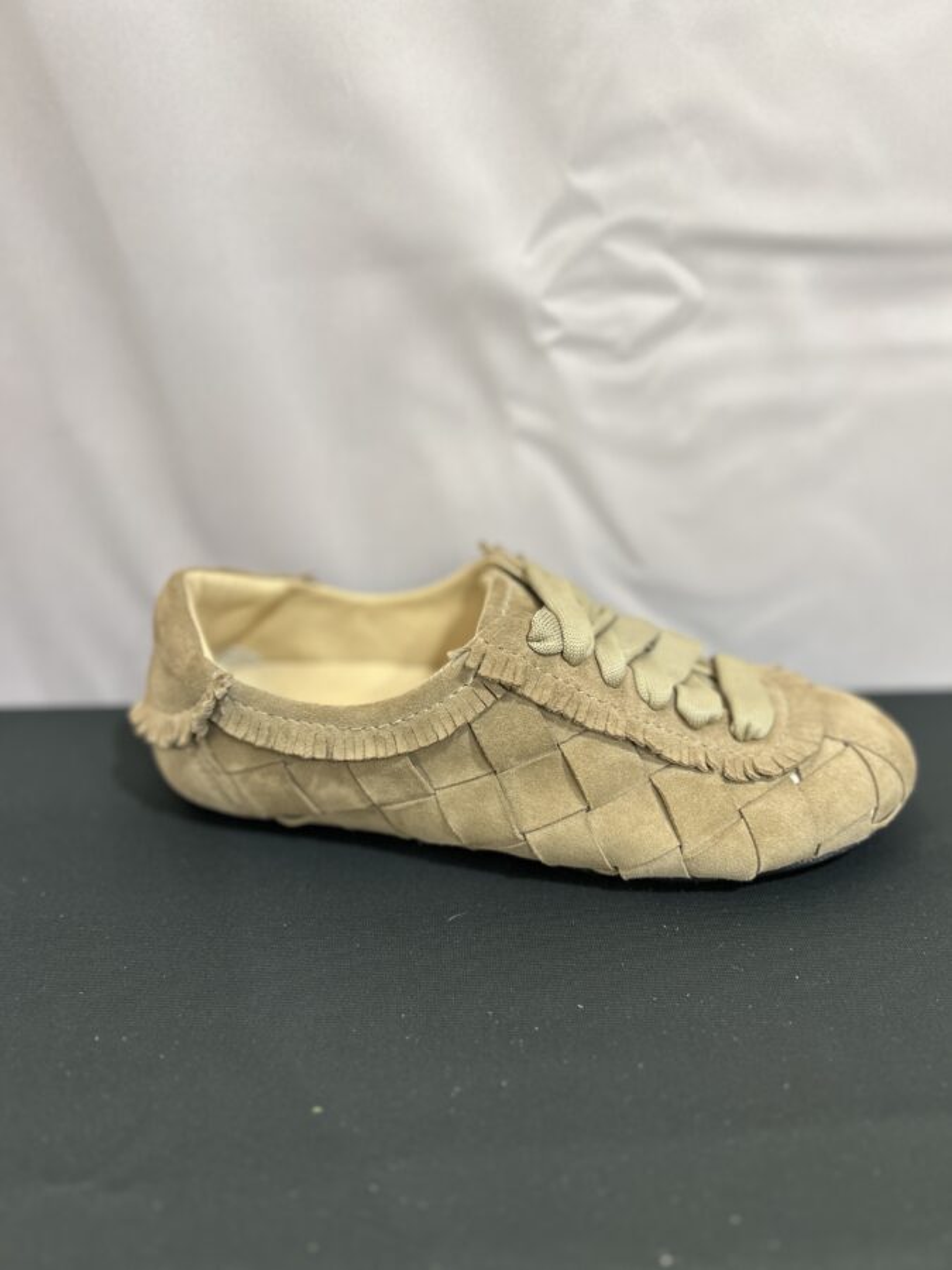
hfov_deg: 53.1
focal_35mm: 26
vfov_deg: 67.3
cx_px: 476
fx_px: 953
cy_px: 635
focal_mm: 5.7
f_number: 1.5
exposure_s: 1/100
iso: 64
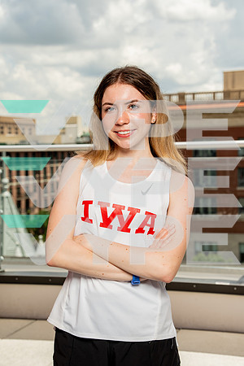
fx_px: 739
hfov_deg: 18.7
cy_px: 183
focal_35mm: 73
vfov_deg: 27.8
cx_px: 122
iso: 100
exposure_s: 1/250
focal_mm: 72.7
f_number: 8
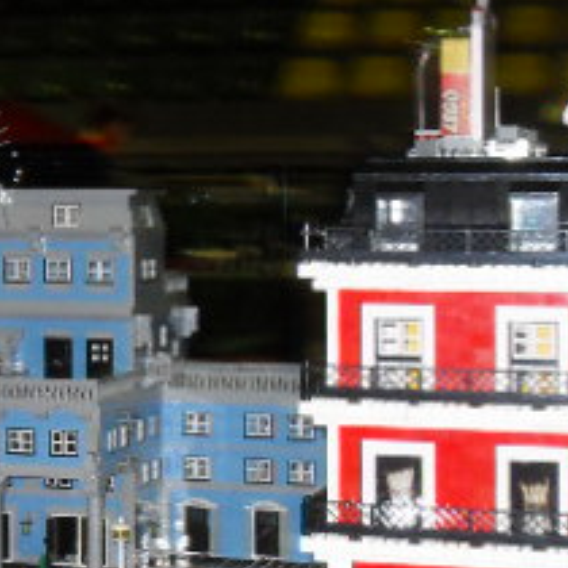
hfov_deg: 26.6
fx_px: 1188
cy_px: 522
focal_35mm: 64
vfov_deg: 25.9
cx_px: 149
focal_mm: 6
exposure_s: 1/45
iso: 200
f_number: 2.8
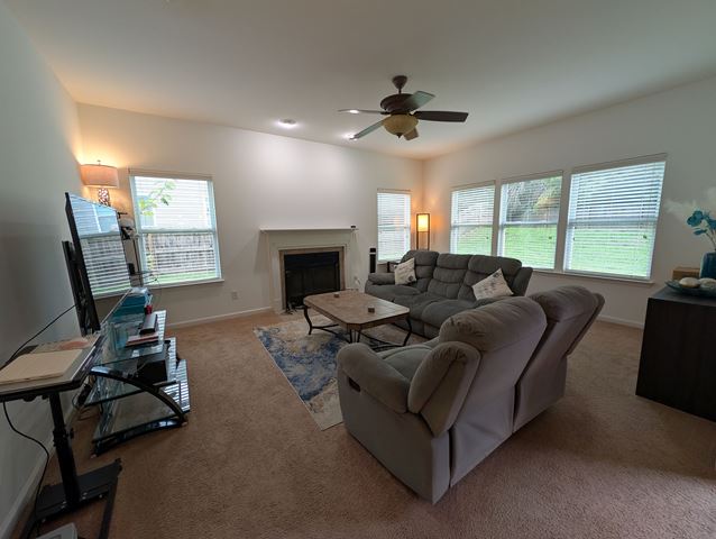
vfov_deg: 94.6
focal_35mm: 12
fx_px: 248
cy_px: 270
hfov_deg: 110.5
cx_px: 358
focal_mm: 2.02
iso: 113
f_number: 1.7
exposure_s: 1/120
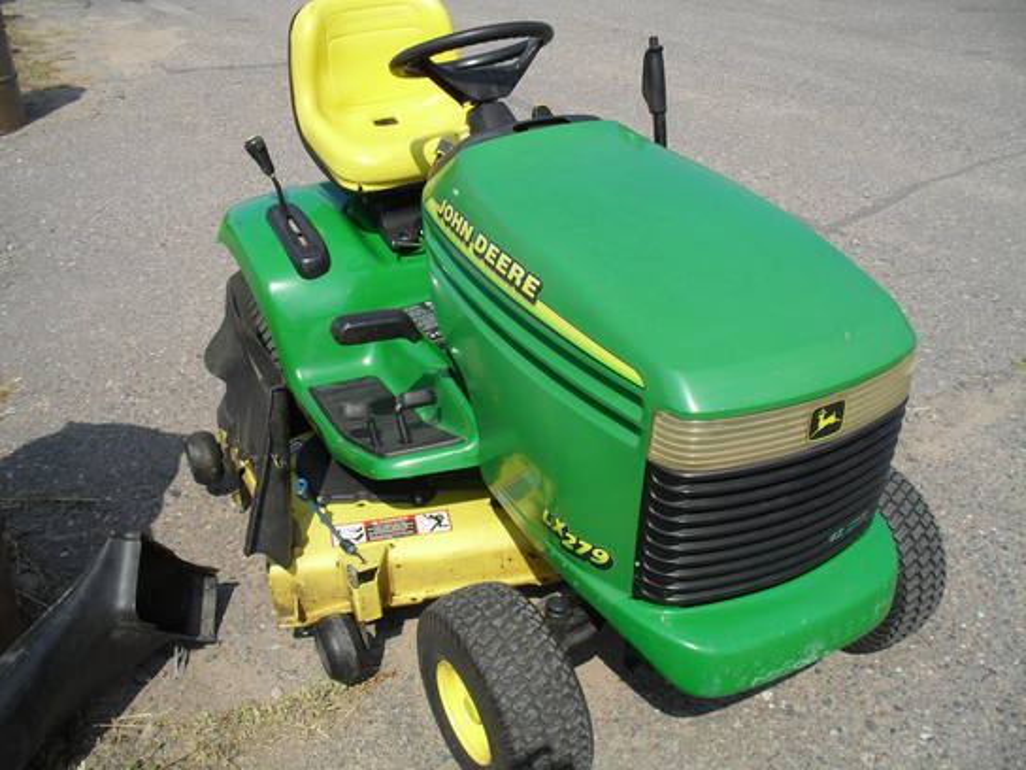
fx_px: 1037
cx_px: 513
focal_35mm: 35
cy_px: 385
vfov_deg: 40.7
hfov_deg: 52.6
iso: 100
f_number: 8.4
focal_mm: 6.3
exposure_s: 1/180
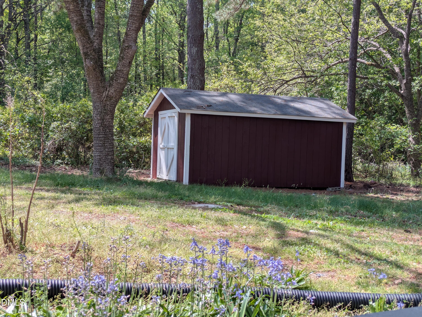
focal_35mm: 51
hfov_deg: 37.5
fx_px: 622
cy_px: 158
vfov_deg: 28.6
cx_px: 211
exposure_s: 1/623
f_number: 1.89
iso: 46
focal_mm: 5.43
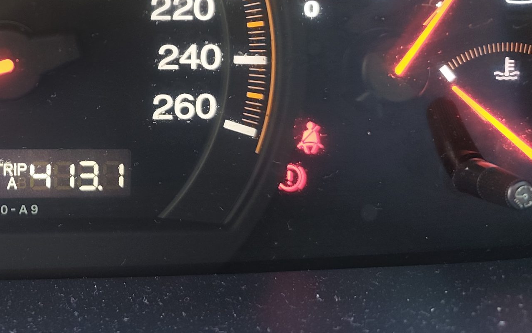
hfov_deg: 36.8
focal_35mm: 49
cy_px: 2
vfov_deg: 25.1
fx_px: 710
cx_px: -1
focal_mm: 6.19
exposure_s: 1/40
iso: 800
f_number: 1.65
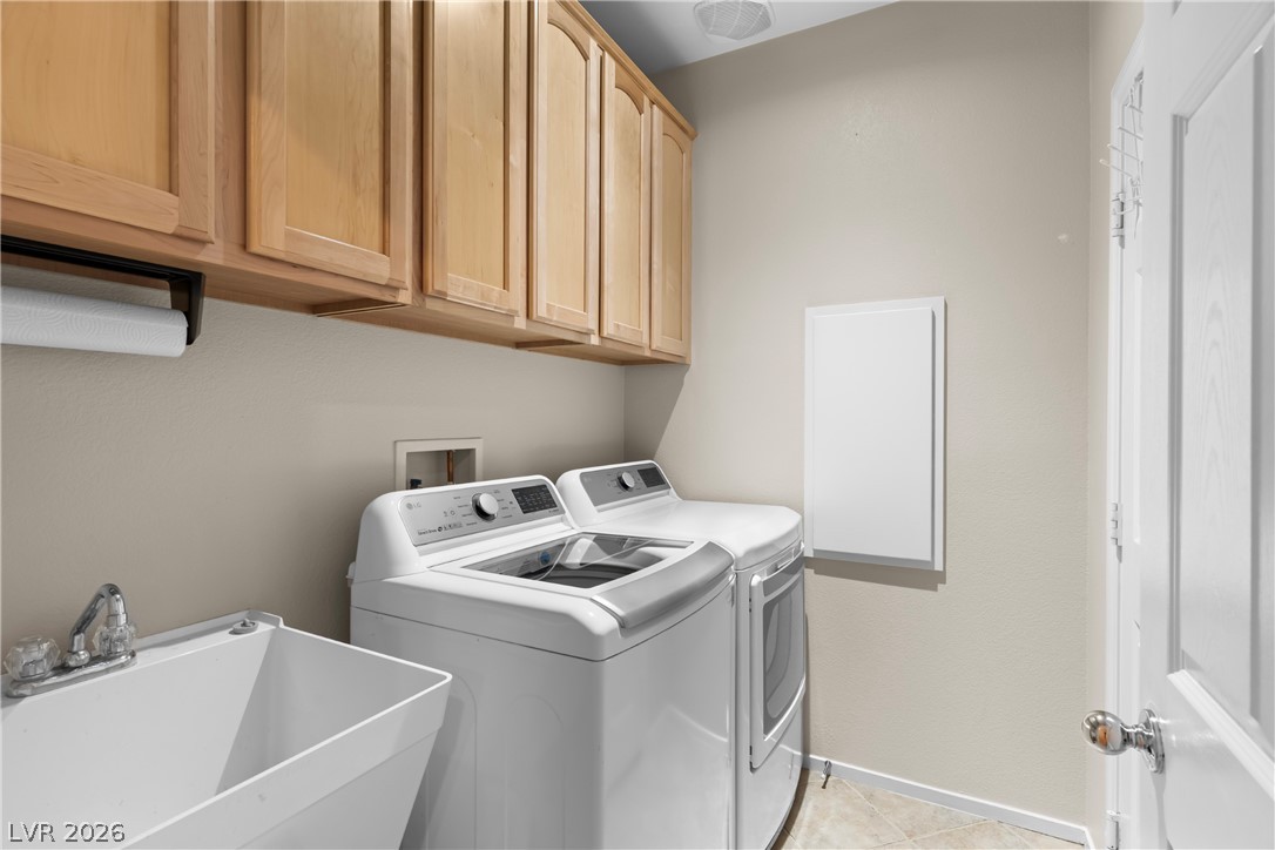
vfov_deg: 70.4
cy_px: 425
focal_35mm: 17
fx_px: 602
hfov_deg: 93.3
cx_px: 638
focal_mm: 17
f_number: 8
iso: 400
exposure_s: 1/3
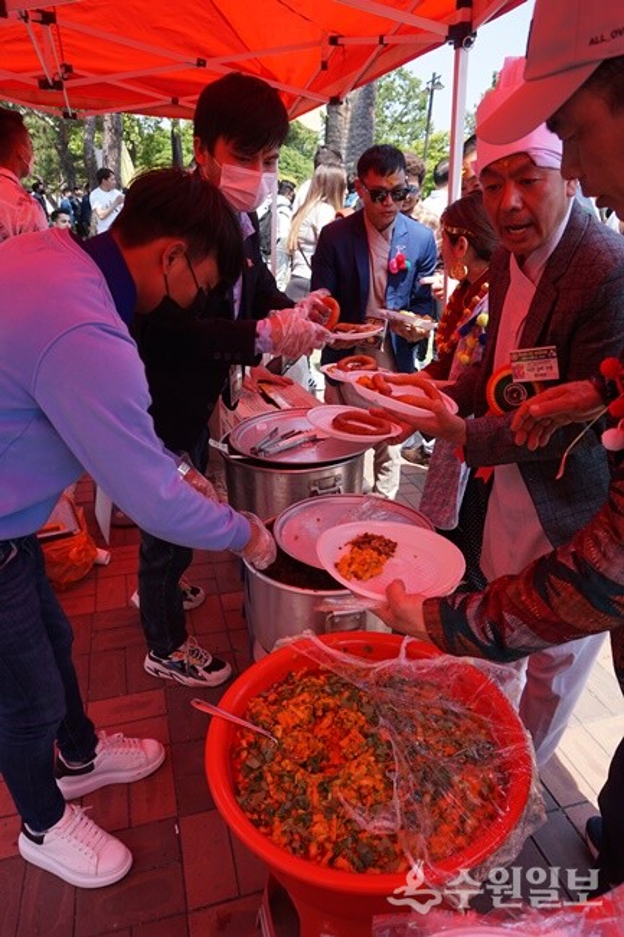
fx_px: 624
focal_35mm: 24
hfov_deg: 53.1
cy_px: 468
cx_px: 312
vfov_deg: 73.8
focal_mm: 16
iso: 100
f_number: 5
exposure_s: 1/200
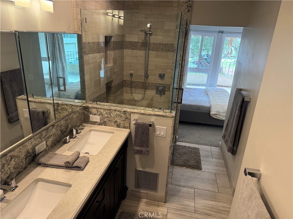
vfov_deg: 56.8
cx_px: 146
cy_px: 110
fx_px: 203
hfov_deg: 71.6
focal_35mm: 24
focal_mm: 6.76
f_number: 1.78
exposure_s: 1/120
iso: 200
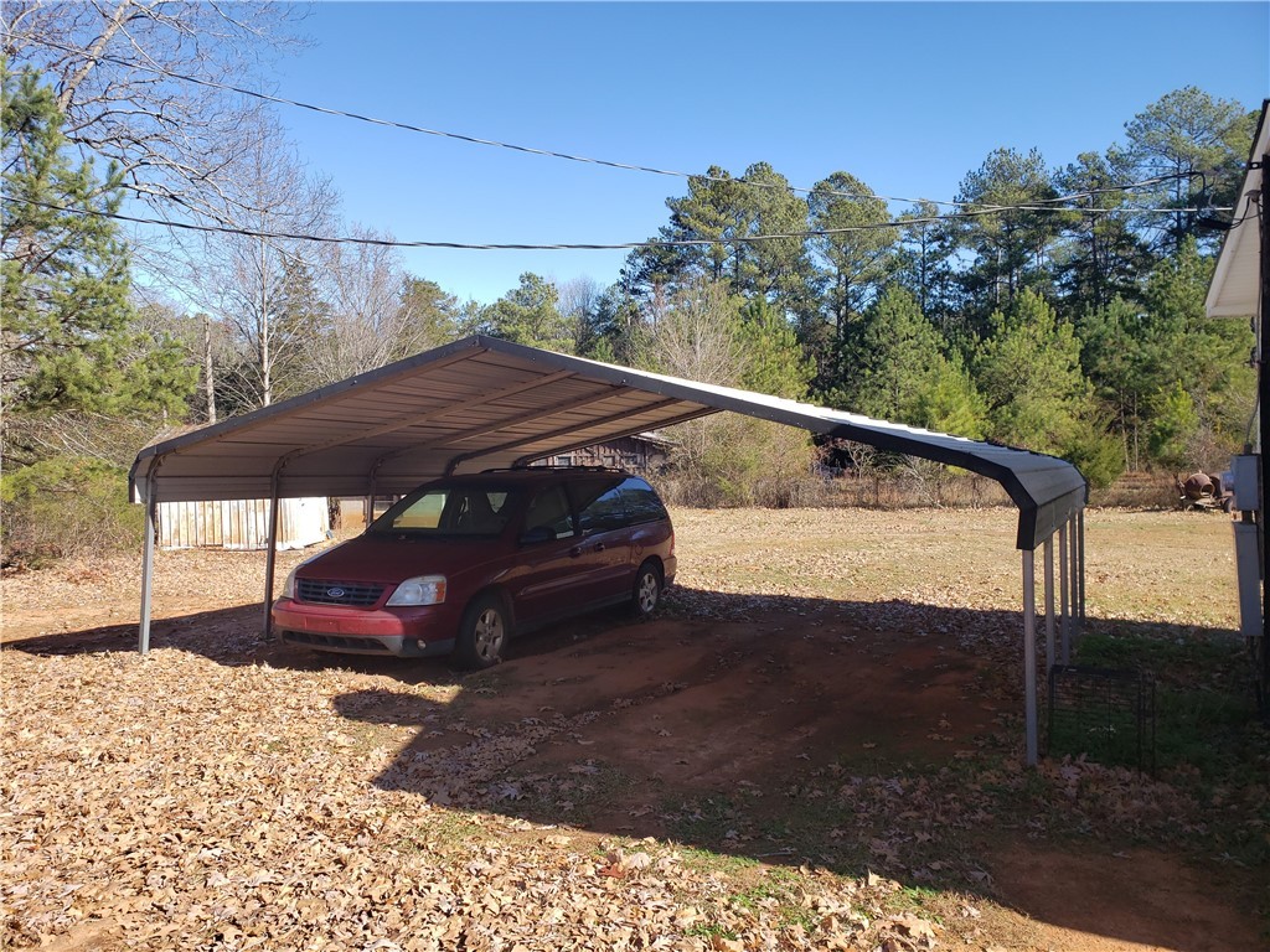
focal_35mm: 26
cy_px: 476
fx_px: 954
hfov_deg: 67.3
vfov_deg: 53.1
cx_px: 635
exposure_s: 1/738
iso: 50
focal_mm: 4.3
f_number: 2.4
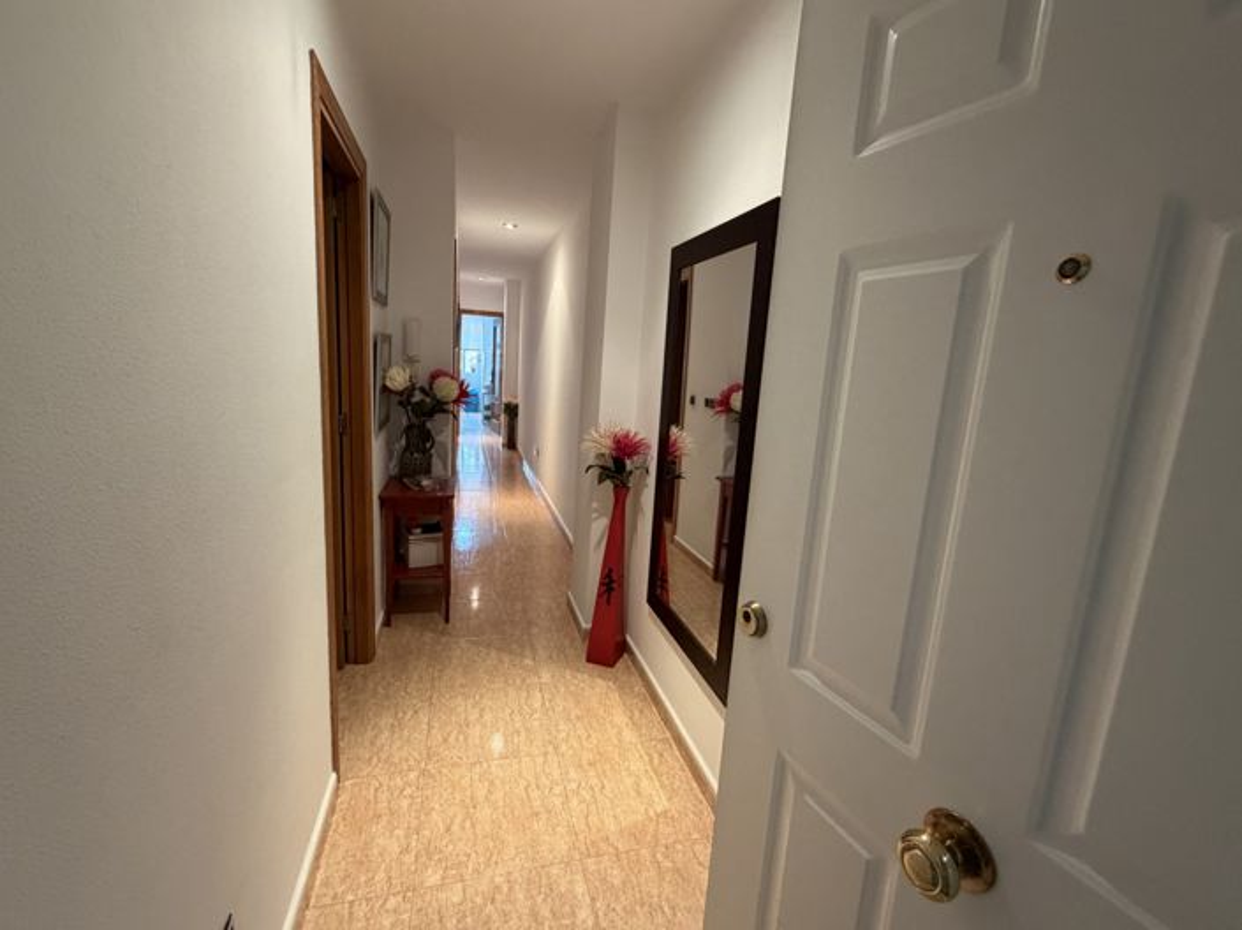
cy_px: 465
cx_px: 621
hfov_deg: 102.1
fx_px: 502
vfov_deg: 85.6
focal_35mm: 14
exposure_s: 1/50
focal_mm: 2.22
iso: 400
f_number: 2.2
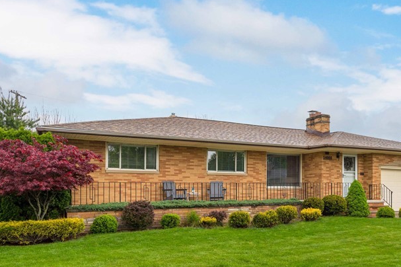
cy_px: 187
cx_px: 280
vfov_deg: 38.2
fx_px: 379
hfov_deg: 54.2
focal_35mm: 34
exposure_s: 1/80
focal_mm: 19
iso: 200
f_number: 9
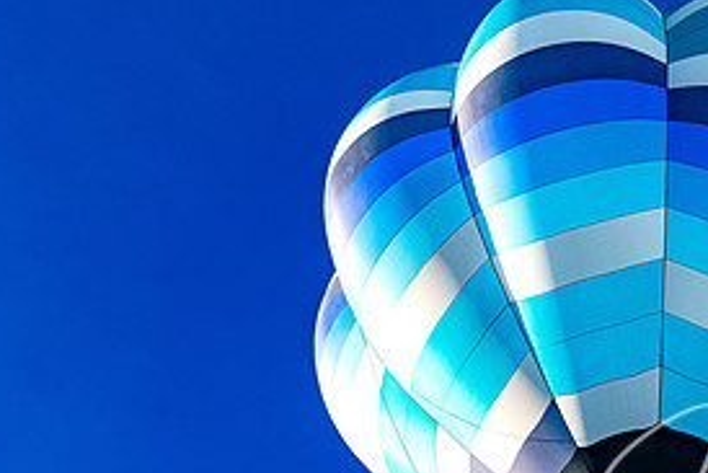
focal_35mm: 336
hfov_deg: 6.1
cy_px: 382
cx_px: 673
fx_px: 6611
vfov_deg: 4.1
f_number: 5.6
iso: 400
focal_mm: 135
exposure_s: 1/2000
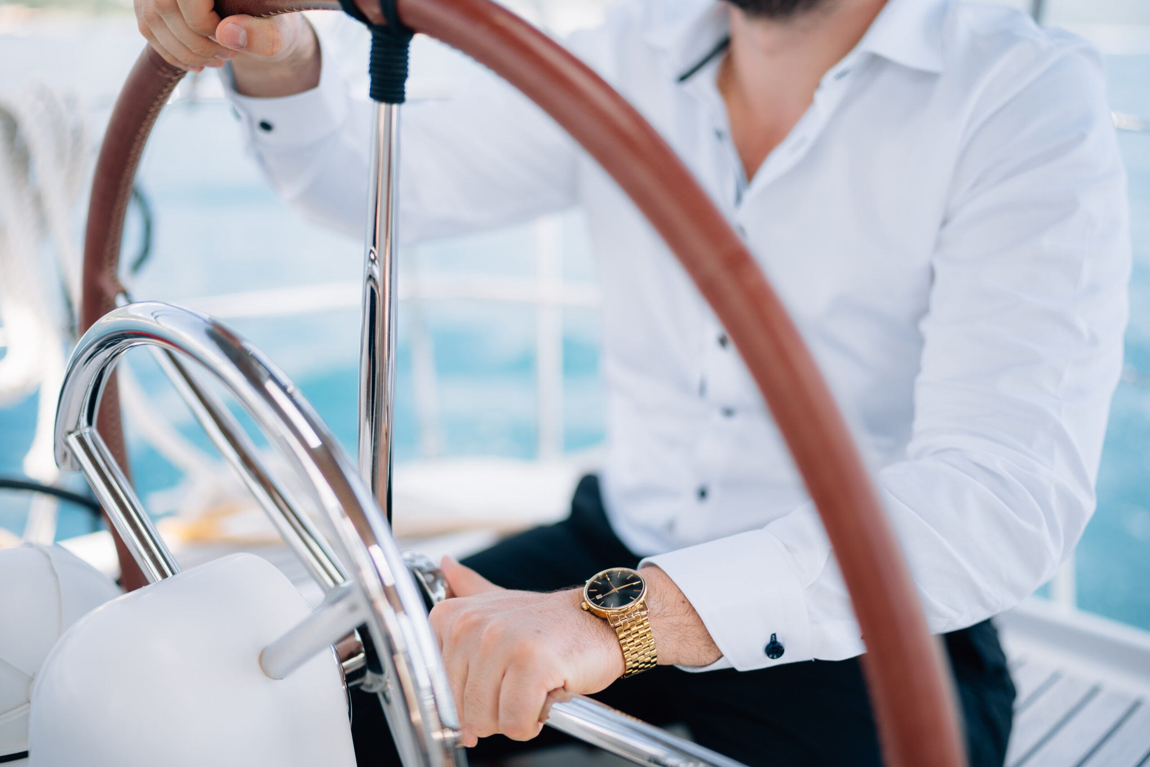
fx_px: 1118
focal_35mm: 35
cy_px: 384
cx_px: 575
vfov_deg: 37.9
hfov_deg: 54.4
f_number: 1.4
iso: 100
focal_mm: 35
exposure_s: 1/1600
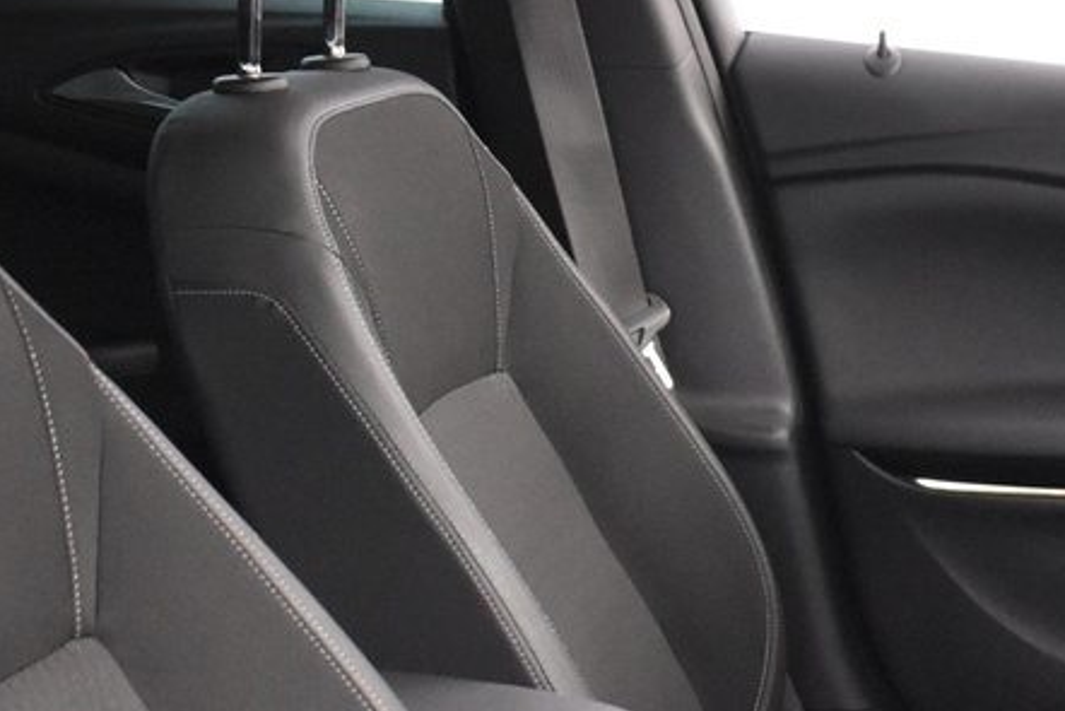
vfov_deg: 13.5
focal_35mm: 99
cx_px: 1157
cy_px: 856
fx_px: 2930
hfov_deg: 19.8
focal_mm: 18
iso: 3200
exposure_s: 1/20
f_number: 3.5
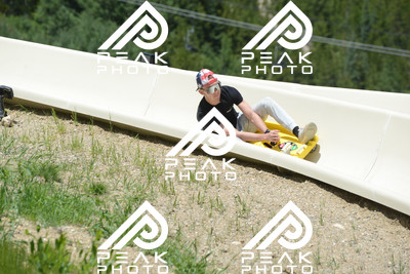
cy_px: 137
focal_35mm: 195
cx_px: 205
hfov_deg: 10.5
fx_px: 2222
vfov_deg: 7.0
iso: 400
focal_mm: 195
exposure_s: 1/1250
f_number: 6.3
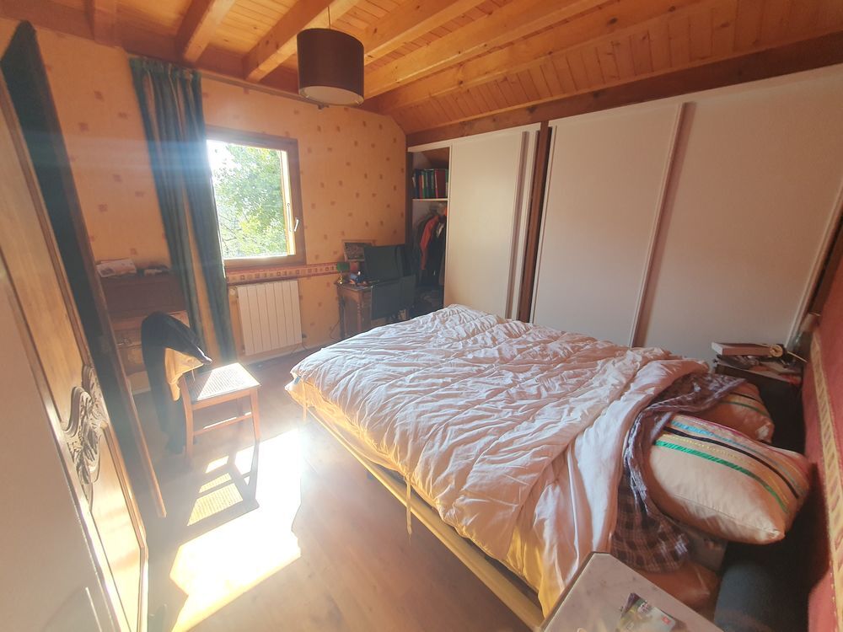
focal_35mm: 13
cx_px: 422
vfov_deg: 89.9
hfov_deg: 106.2
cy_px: 316
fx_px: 317
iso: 80
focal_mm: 1.8
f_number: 2.2
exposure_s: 1/60
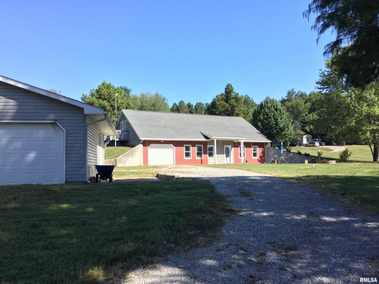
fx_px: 339
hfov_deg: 58.4
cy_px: 142
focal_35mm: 31
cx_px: 190
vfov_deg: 45.4
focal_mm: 3.3
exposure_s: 1/702
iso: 25
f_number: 2.4
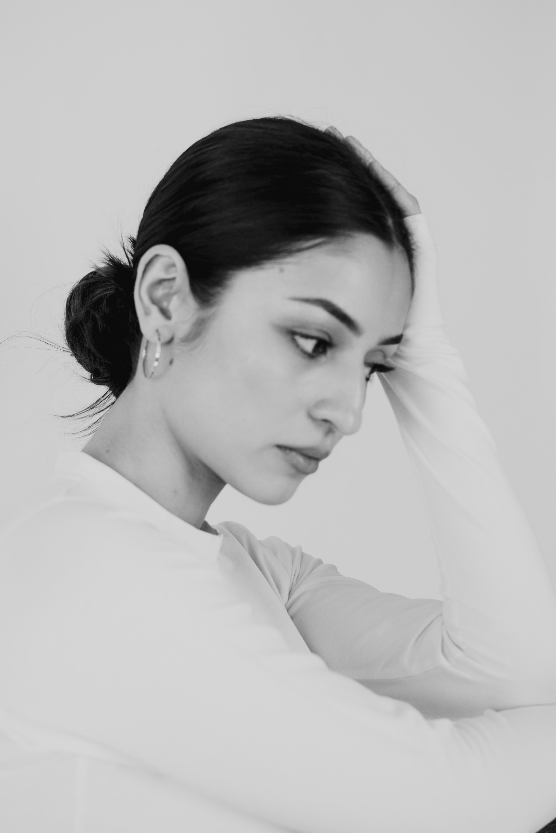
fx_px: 1228
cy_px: 416
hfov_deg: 25.5
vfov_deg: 37.5
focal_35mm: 53
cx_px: 278
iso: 200
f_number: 2.8
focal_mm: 35
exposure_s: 1/180
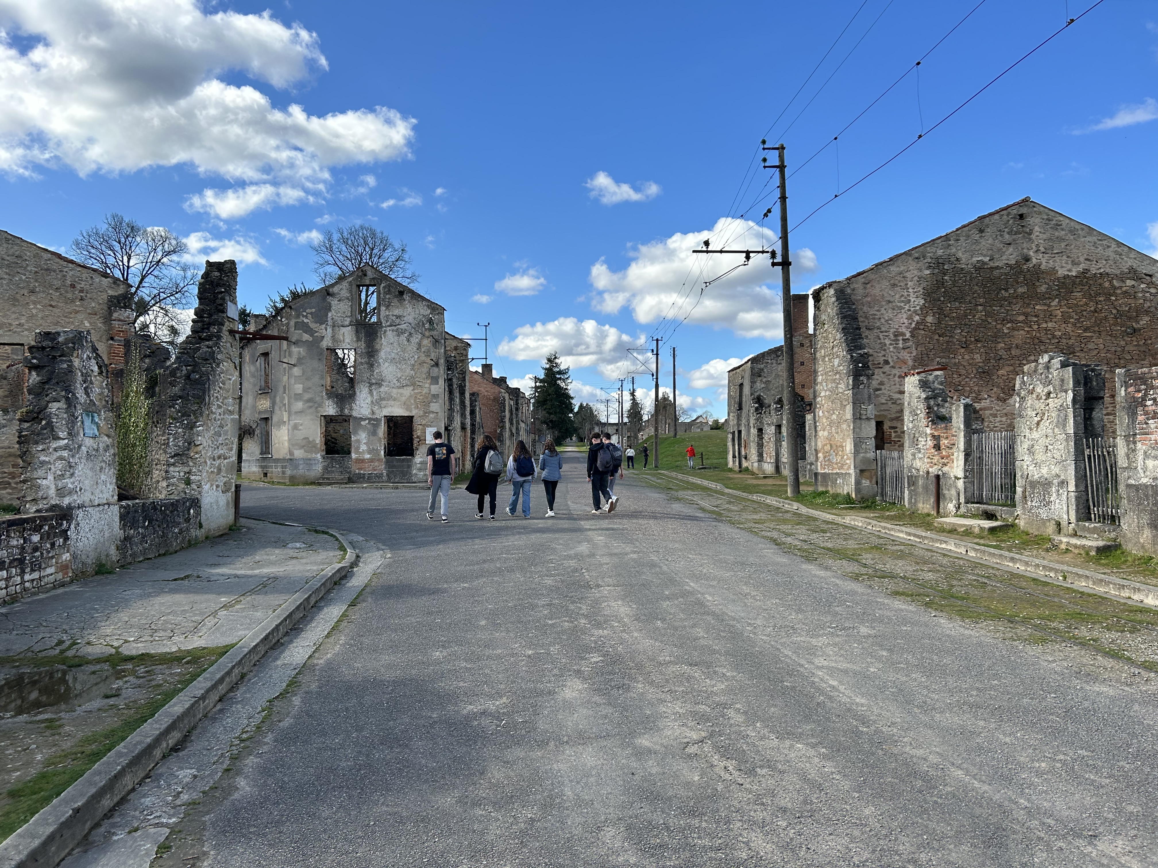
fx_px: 870
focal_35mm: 26
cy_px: 434
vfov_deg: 53.1
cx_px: 579
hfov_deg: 67.3
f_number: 1.5
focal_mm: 5.7
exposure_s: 1/2513
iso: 50
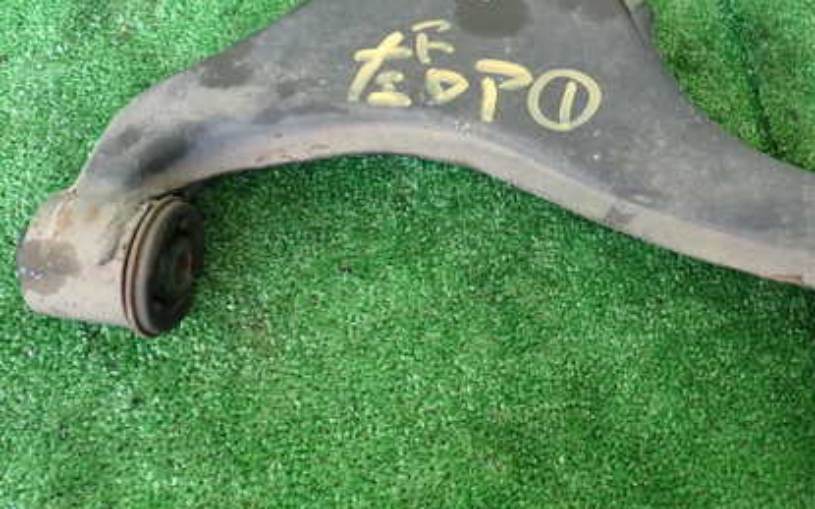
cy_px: 126
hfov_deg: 42.9
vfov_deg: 27.6
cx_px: 542
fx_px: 1021
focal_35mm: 46
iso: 200
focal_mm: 5.4
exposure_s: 1/30
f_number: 2.3
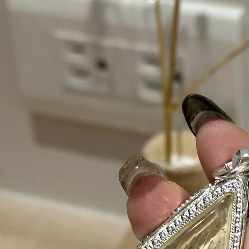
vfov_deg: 13.1
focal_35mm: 133
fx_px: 1082
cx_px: 200
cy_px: 168
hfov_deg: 13.1
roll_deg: +2.4
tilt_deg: -31.0
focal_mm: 6.86
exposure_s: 1/60
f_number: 1.78
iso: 200
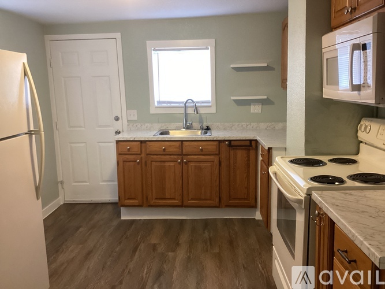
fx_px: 345
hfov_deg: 58.4
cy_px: 144
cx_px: 192
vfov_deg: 45.4
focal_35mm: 31
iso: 320
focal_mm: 3.3
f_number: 2.4
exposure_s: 1/60
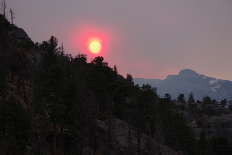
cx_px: 116
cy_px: 78
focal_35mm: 200
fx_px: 1289
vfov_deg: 6.9
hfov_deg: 10.3
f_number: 4
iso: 400
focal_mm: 200
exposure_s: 1/1000
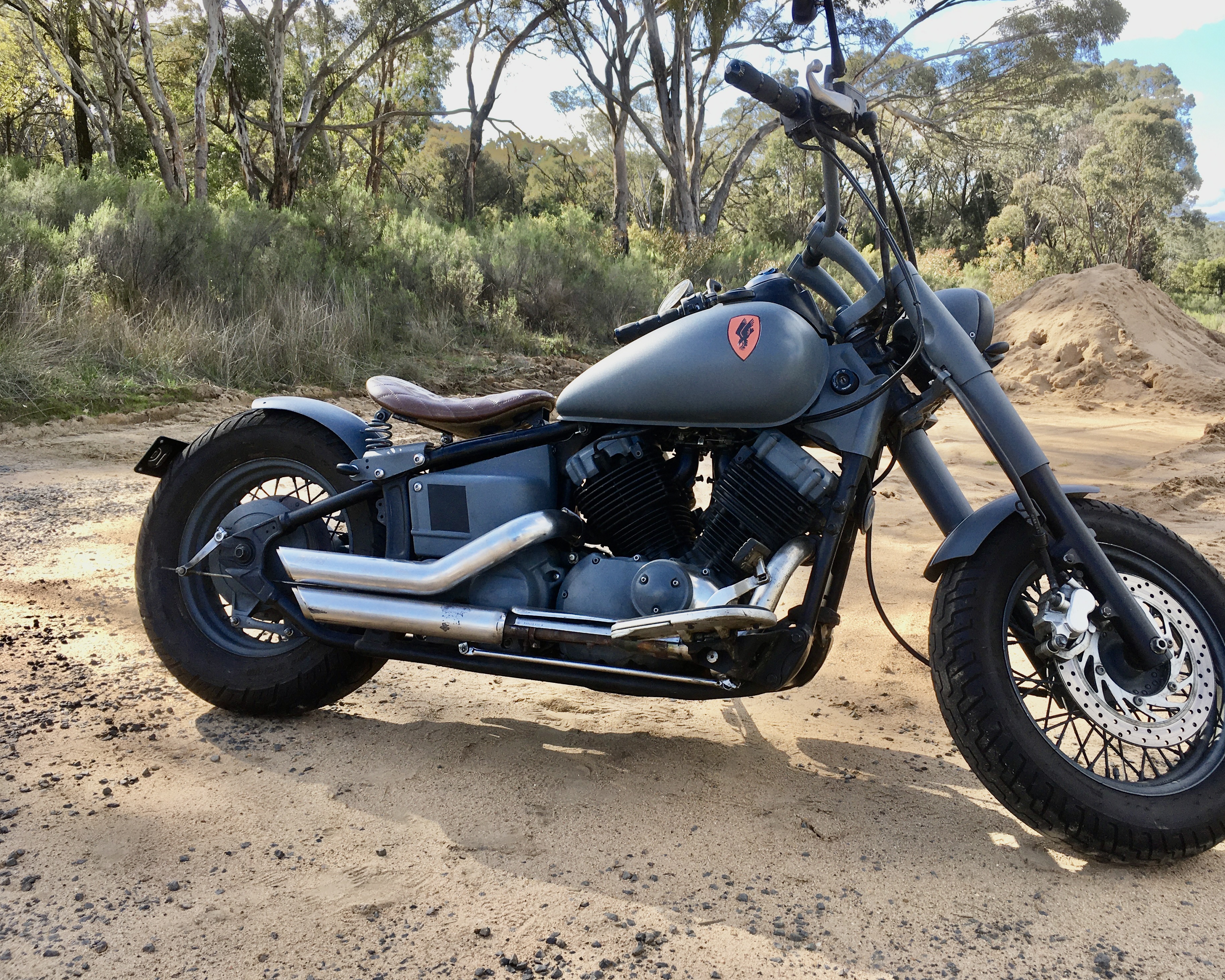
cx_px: 662
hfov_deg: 57.1
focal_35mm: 31
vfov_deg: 47.1
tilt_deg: -11.1
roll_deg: +1.0
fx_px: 1124
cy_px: 489
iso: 25
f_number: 2.2
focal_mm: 4.15
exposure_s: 1/450
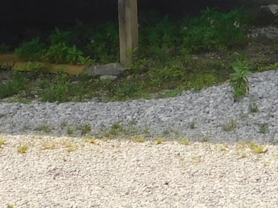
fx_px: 1759
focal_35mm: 219
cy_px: -317
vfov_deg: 6.4
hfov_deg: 9.0
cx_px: 116
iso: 125
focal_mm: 7.1
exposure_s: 1/640
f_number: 3.6
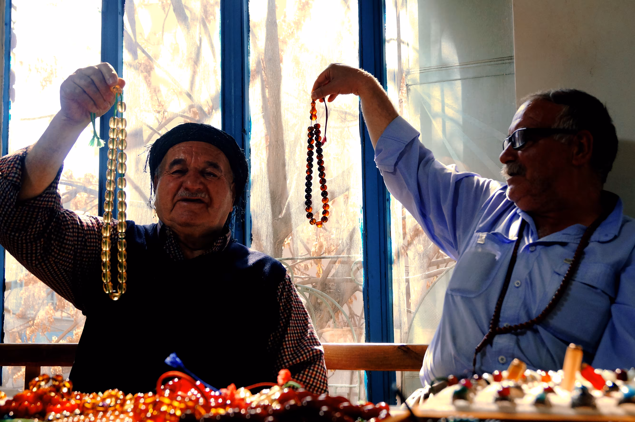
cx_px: 318
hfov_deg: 46.4
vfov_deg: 31.9
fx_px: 740
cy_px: 211
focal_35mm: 42
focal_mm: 28
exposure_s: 1/200
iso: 800
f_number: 5.6
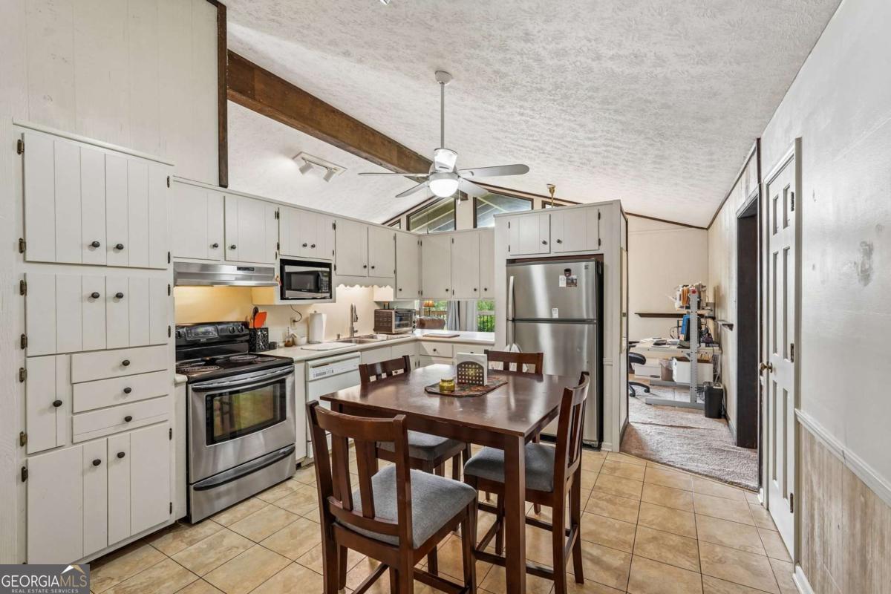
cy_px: 297
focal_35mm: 16
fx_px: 396
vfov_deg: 73.7
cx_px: 446
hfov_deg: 96.7
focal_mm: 16
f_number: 8
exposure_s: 1/13
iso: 800
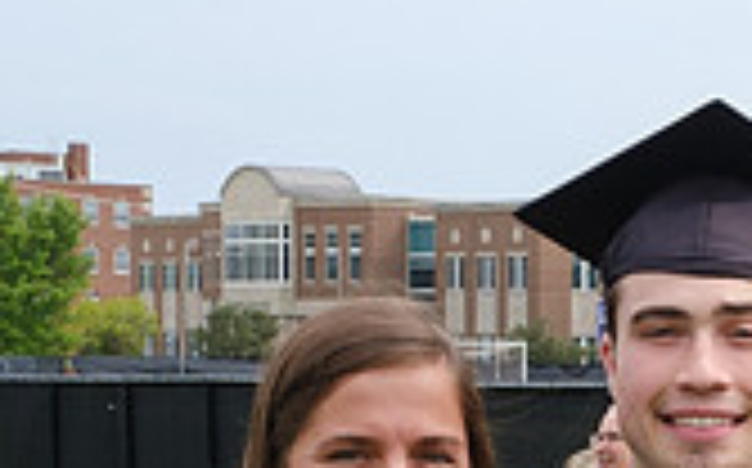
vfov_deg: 8.4
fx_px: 3112
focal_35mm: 152
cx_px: 725
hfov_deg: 13.6
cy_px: 756
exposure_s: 1/250
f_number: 10
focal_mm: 21.3
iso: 400
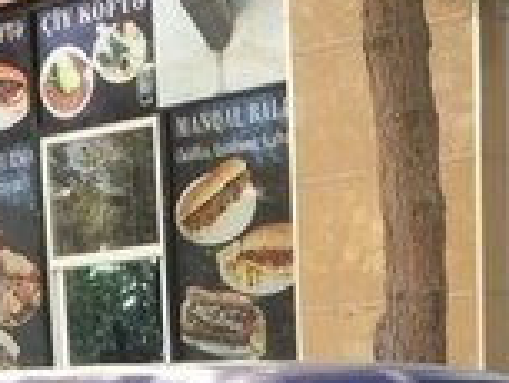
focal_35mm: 125
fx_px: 1839
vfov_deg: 10.7
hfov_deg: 15.7
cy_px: 804
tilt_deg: -14.5
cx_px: 116
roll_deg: +0.4
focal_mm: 4.15
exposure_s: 1/166
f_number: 2.2
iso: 32
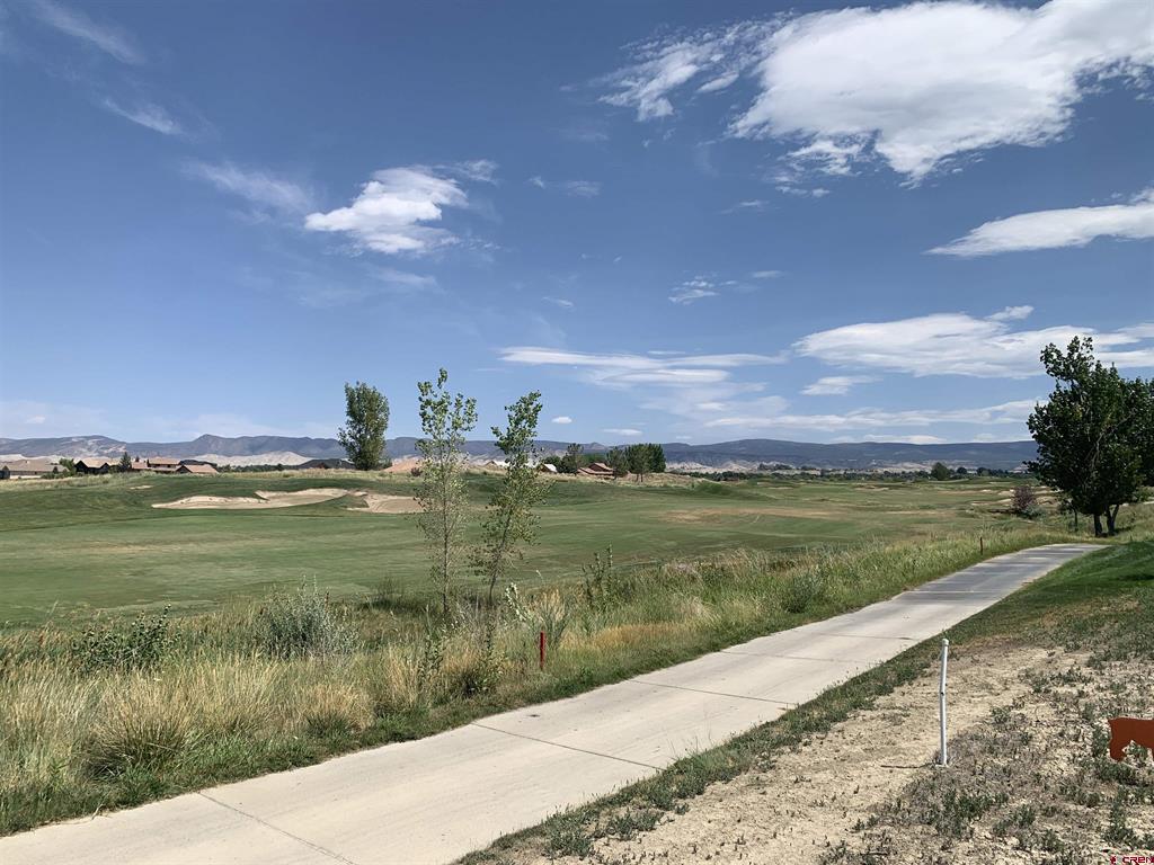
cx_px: 577
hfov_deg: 67.3
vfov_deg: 53.1
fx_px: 867
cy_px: 432
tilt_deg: +4.1
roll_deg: -2.0
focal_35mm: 26
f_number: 1.8
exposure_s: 1/3937
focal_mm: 4.25
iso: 25
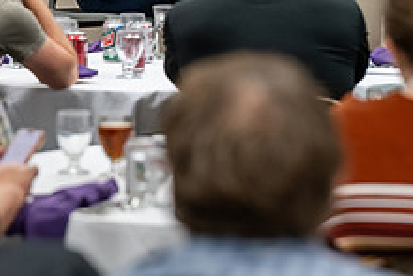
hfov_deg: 7.1
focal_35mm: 290
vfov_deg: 4.7
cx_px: 396
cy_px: 1
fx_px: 3329
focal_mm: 110
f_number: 3.2
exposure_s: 1/200
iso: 2000
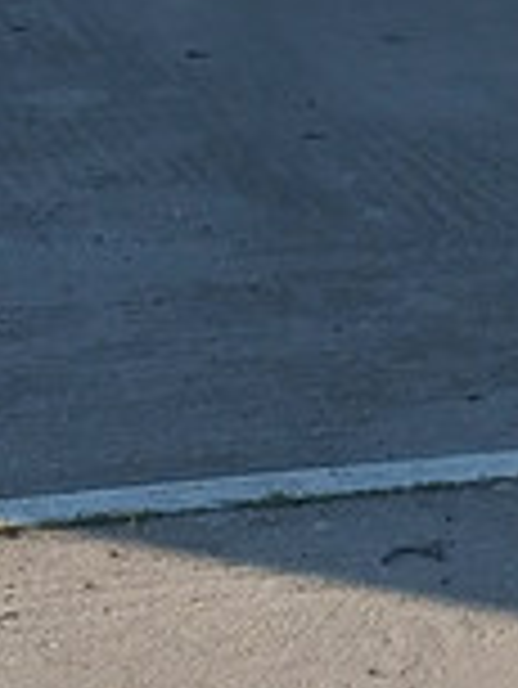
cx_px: 525
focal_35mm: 223
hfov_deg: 6.6
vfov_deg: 8.7
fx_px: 4443
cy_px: -346
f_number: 2
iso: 100
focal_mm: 4.5
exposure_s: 1/904
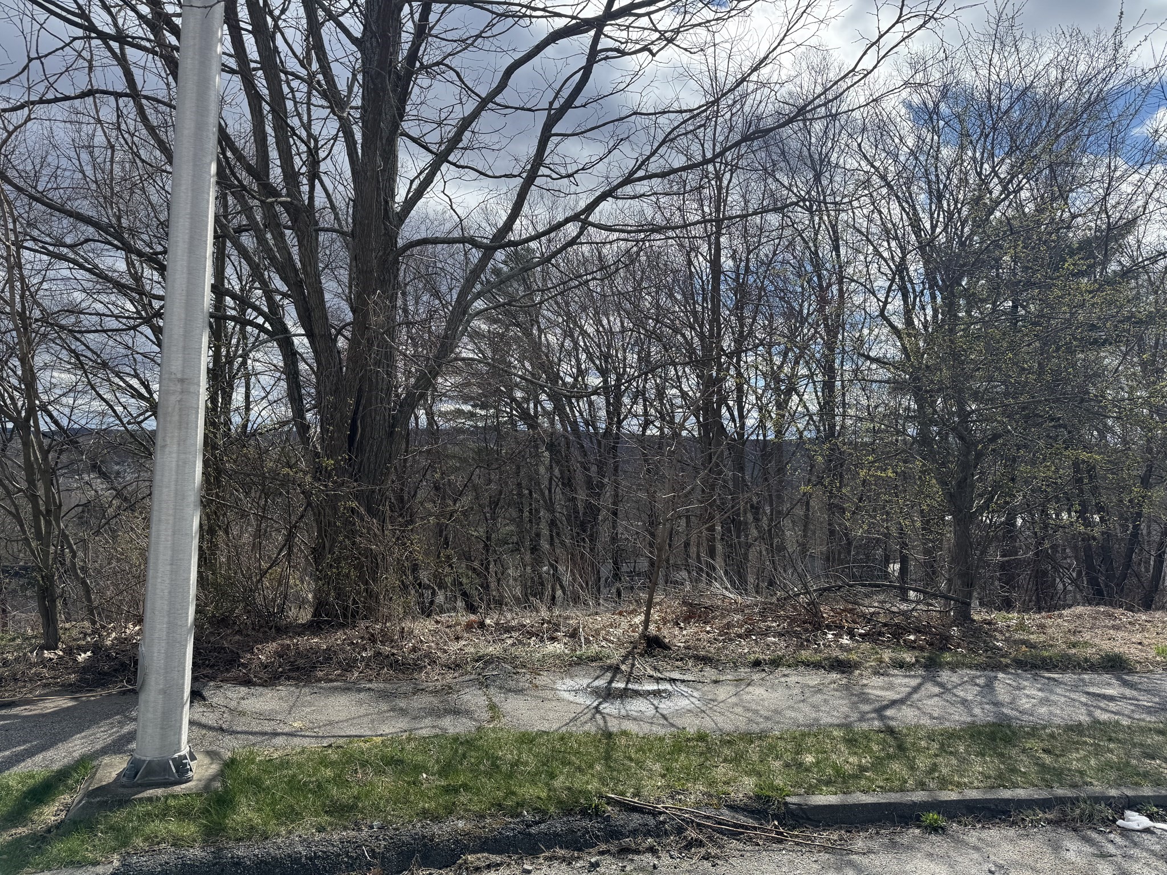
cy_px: 438
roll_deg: -3.2
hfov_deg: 71.6
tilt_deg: +1.6
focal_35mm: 24
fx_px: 809
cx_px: 584
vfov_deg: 56.8
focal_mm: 6.76
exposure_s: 1/4310
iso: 80
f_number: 1.78
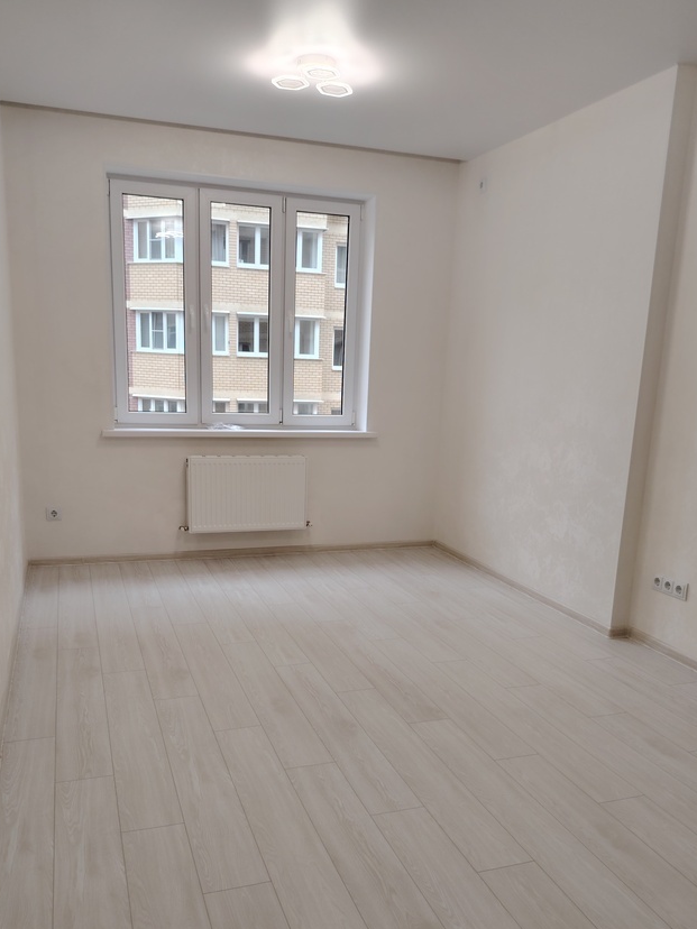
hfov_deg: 48.2
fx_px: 779
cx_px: 339
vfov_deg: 61.3
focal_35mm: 29
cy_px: 543
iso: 488
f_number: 1.75
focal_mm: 5.25
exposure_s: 1/100
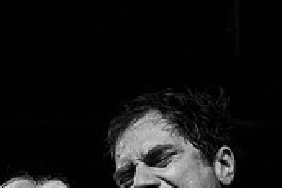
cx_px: 131
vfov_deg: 10.0
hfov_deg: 15.2
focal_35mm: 135
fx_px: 1058
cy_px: 244
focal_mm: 40
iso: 2000
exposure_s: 1/200
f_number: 3.2
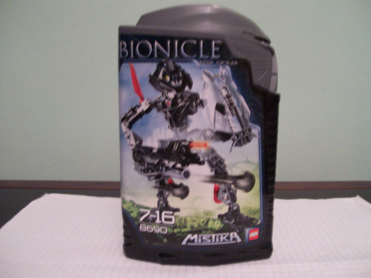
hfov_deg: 51.4
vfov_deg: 39.7
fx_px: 386
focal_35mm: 36
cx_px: 186
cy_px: 139
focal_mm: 6
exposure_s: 1/9.63
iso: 160
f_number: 2.7
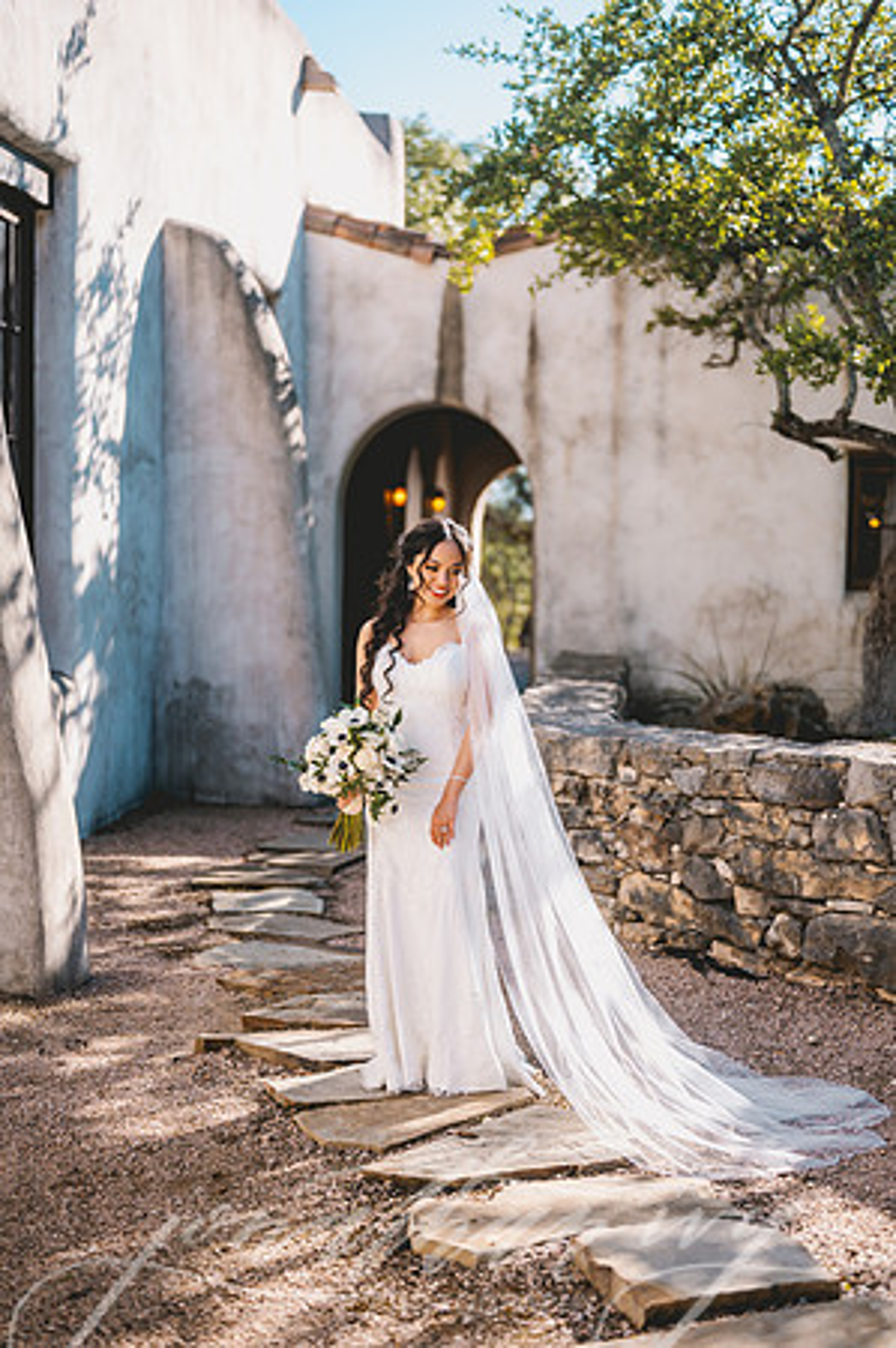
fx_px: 1871
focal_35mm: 50
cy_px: 674
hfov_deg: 26.9
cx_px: 448
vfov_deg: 39.6
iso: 80
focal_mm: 50
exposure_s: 1/2500
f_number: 1.8
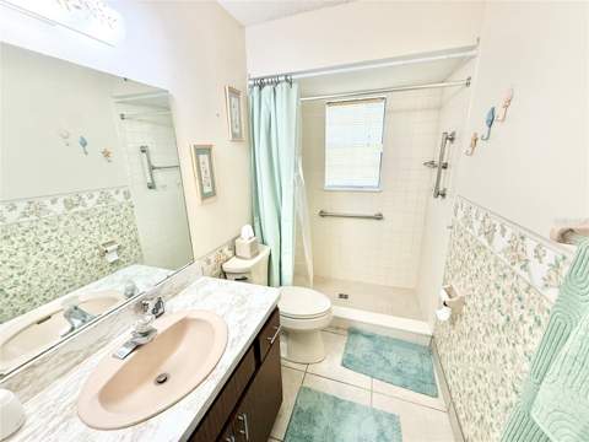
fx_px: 238
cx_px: 294
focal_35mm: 14
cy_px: 221
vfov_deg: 85.7
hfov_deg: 102.1
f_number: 2.2
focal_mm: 2.22
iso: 200
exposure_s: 1/120
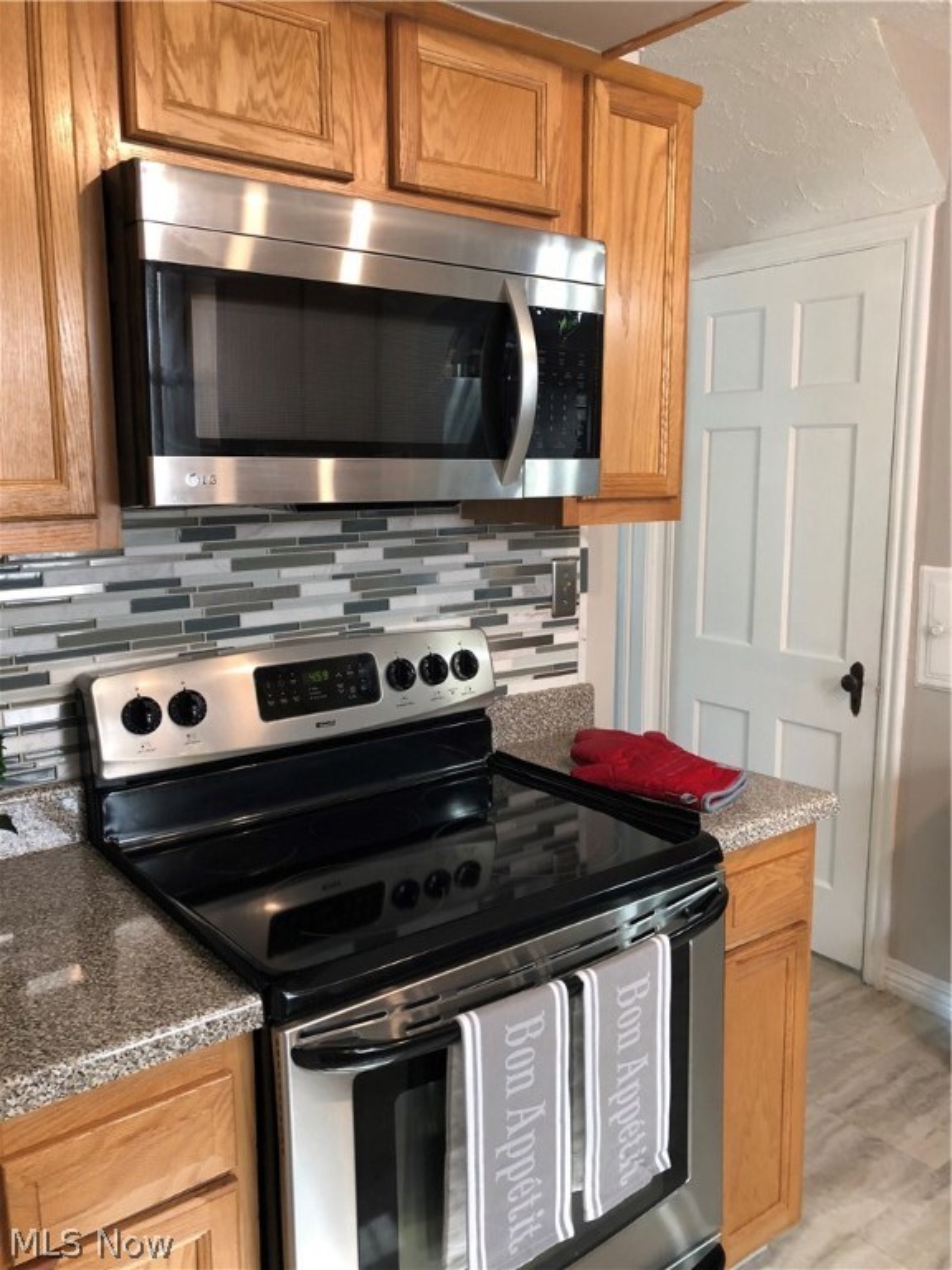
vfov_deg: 63.4
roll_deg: -0.7
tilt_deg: -9.3
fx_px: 1027
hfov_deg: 49.7
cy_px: 635
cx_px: 476
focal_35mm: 28
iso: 50
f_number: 1.8
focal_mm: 3.99
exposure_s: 1/15
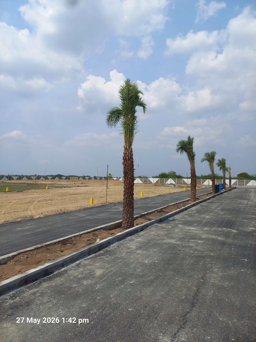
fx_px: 247
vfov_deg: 69.4
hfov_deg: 54.9
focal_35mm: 25
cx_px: 128
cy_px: 171
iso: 50
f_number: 1.8
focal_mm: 4.65
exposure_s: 1/1855
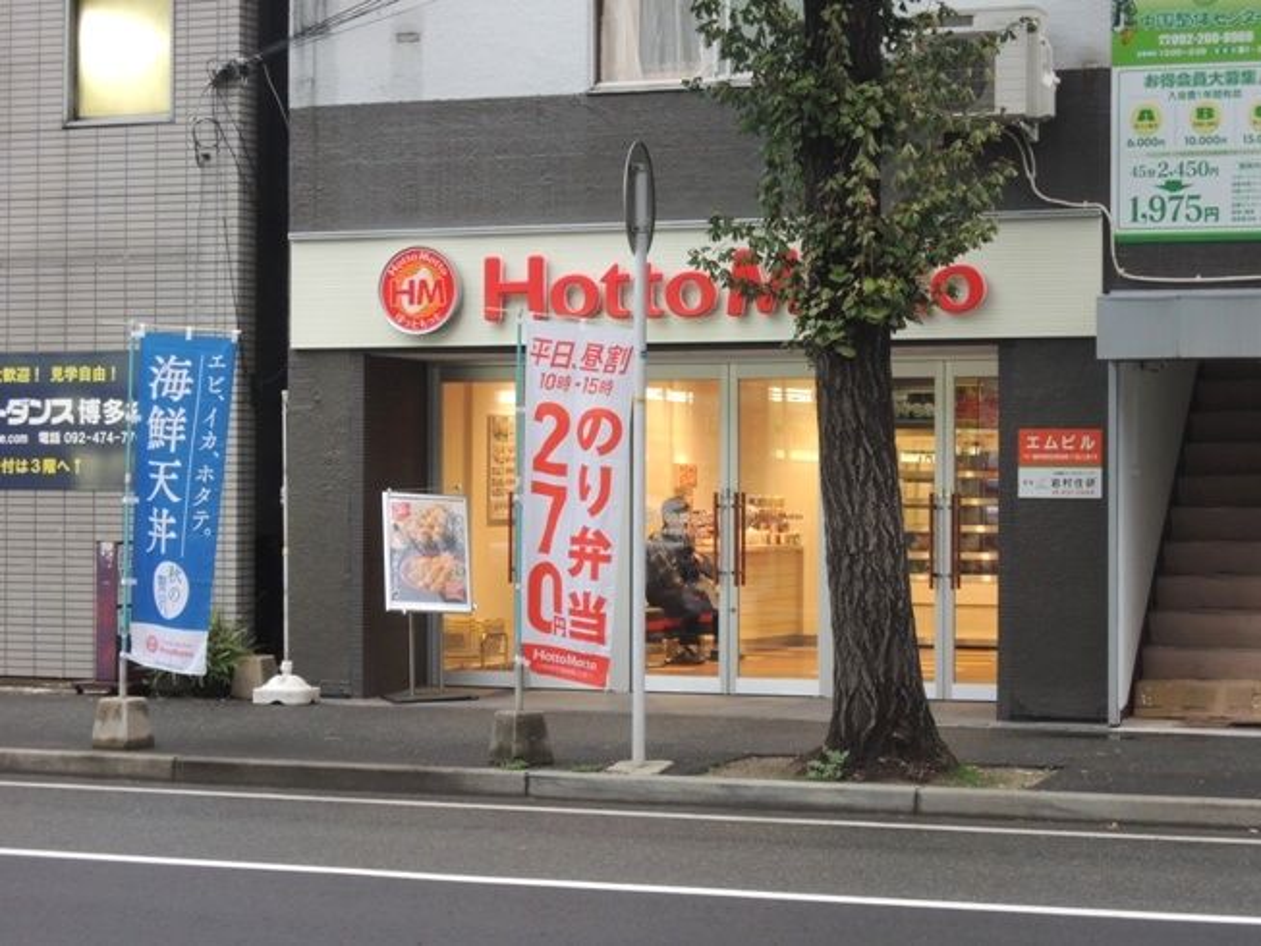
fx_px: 3097
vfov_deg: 17.4
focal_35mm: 85
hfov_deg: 23.0
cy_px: 473
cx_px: 630
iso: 400
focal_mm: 15.2
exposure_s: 1/25
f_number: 5
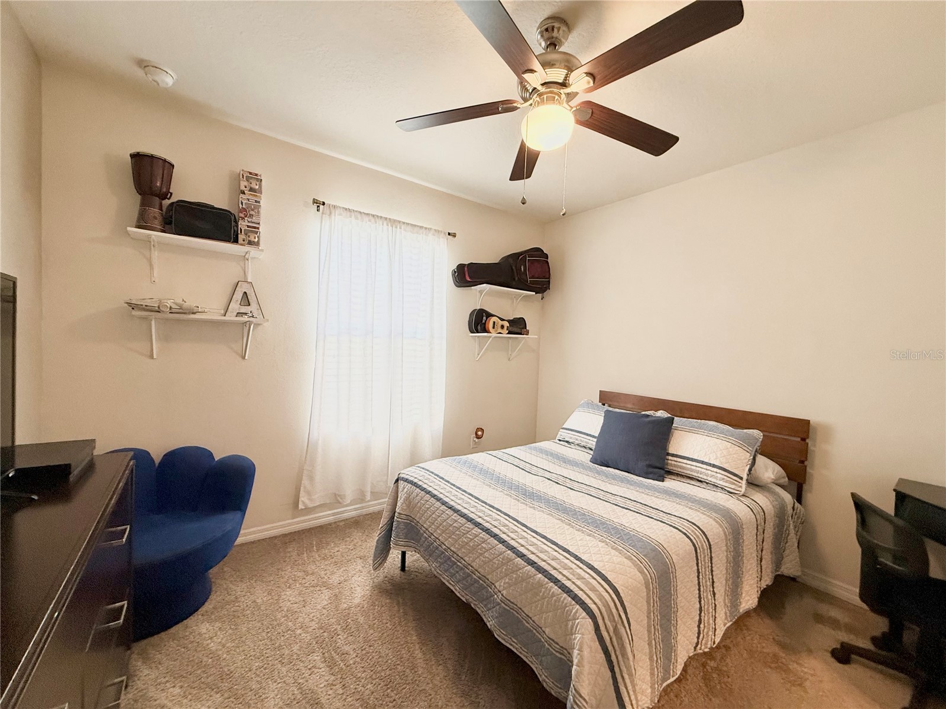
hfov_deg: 102.1
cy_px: 354
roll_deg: -2.7
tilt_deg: -0.9
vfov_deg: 85.7
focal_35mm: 14
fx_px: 383
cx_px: 473
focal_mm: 2.22
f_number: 2.2
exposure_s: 1/60
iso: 250
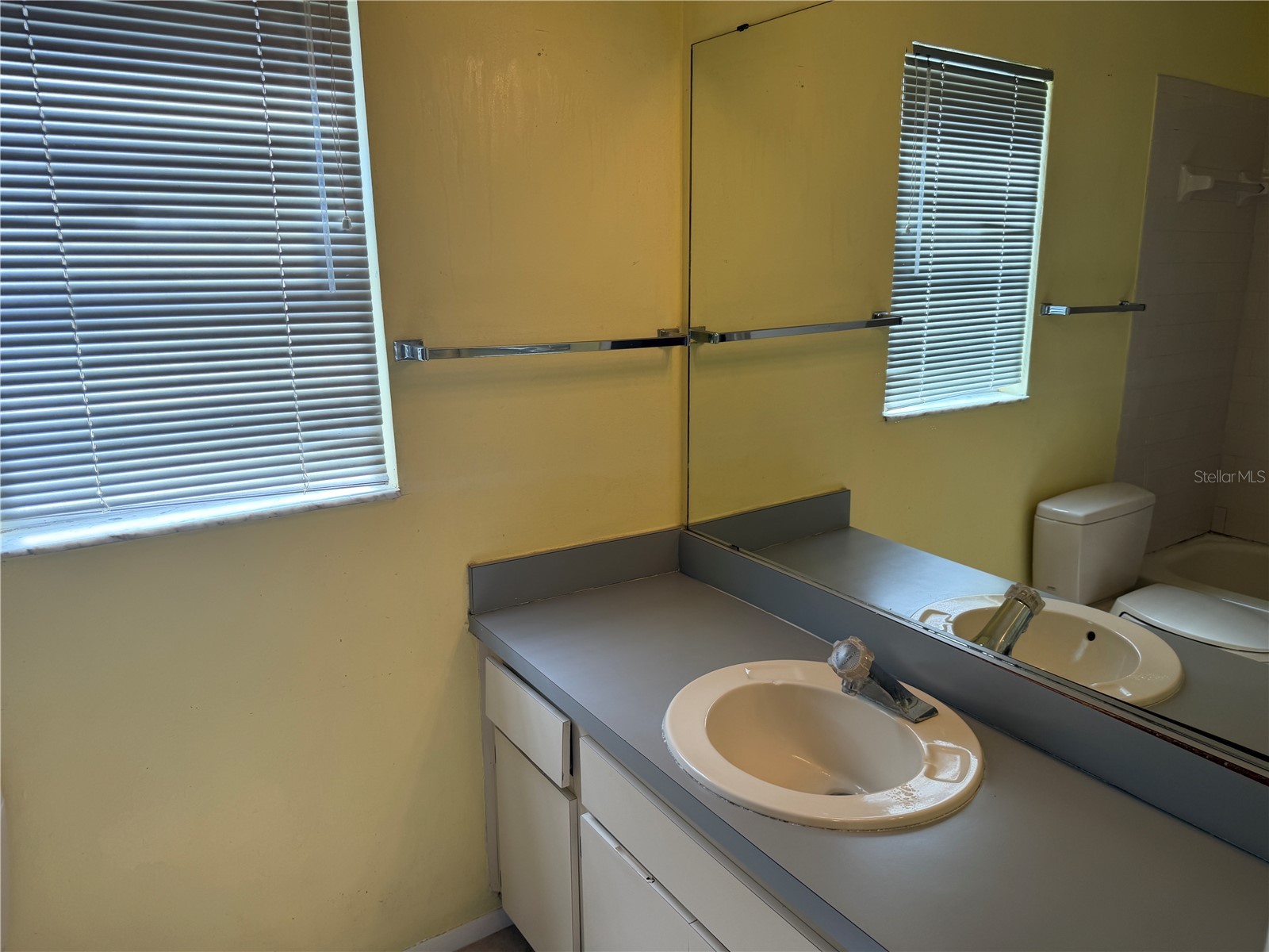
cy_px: 476
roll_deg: +0.5
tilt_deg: -14.6
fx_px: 880
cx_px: 634
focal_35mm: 24
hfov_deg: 71.6
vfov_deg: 56.8
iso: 80
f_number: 1.78
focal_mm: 6.76
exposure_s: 1/181
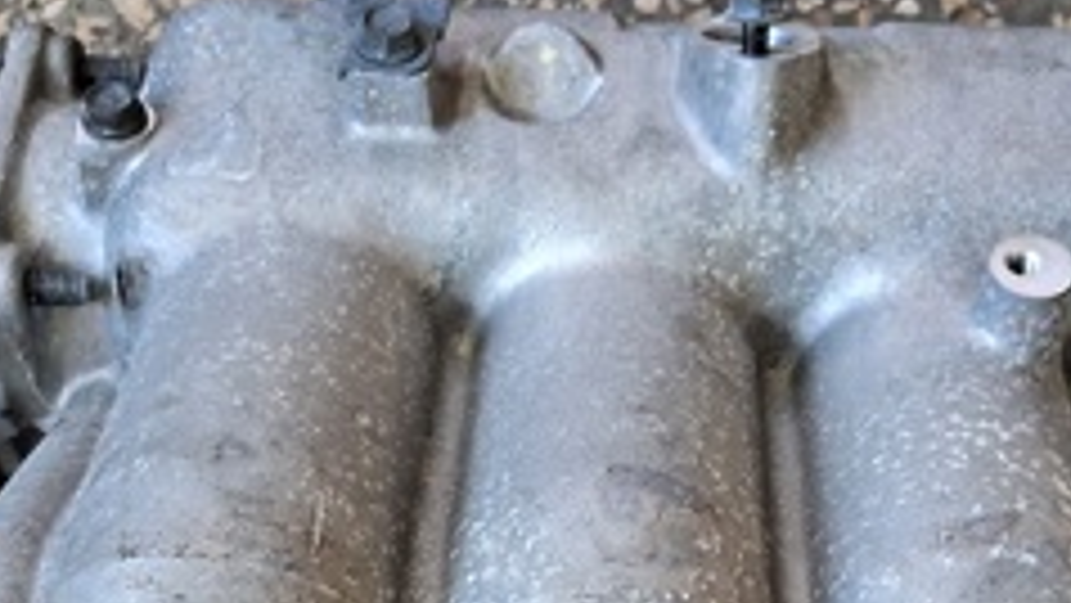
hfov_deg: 27.8
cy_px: 628
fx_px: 2159
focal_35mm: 76
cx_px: 652
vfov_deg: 15.6
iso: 320
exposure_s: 1/50
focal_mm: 3.98
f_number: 1.8
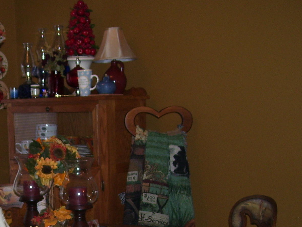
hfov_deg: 23.5
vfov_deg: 17.9
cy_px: 240
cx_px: 9
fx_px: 698
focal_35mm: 80
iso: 80
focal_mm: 6
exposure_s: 1/60
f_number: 2.7
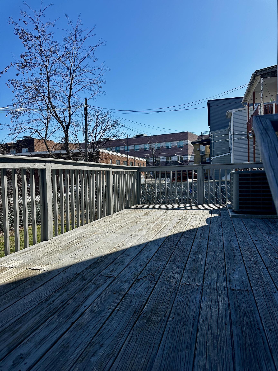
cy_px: 186
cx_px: 139
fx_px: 257
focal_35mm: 24
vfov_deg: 71.6
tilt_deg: -1.6
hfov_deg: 56.8
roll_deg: +0.6
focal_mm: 6.86
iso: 80
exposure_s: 1/3861
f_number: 1.78
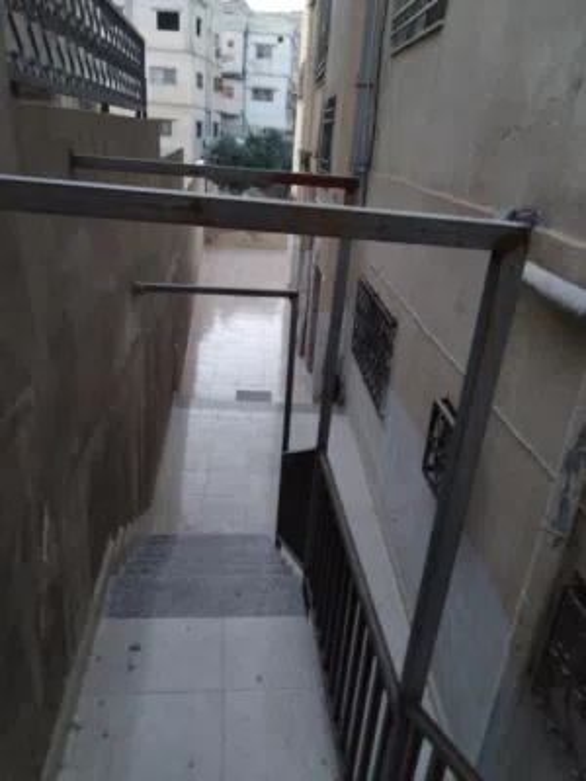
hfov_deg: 48.2
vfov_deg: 61.7
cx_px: 293
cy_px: 390
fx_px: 655
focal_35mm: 29
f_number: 1.8
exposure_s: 1/20
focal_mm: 4.75
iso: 2105
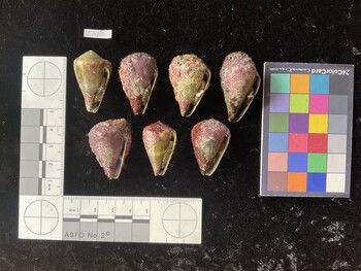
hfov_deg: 61.6
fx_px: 303
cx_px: 180
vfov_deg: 48.3
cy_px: 136
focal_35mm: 29
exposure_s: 1/60
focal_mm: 3
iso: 125
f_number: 1.8
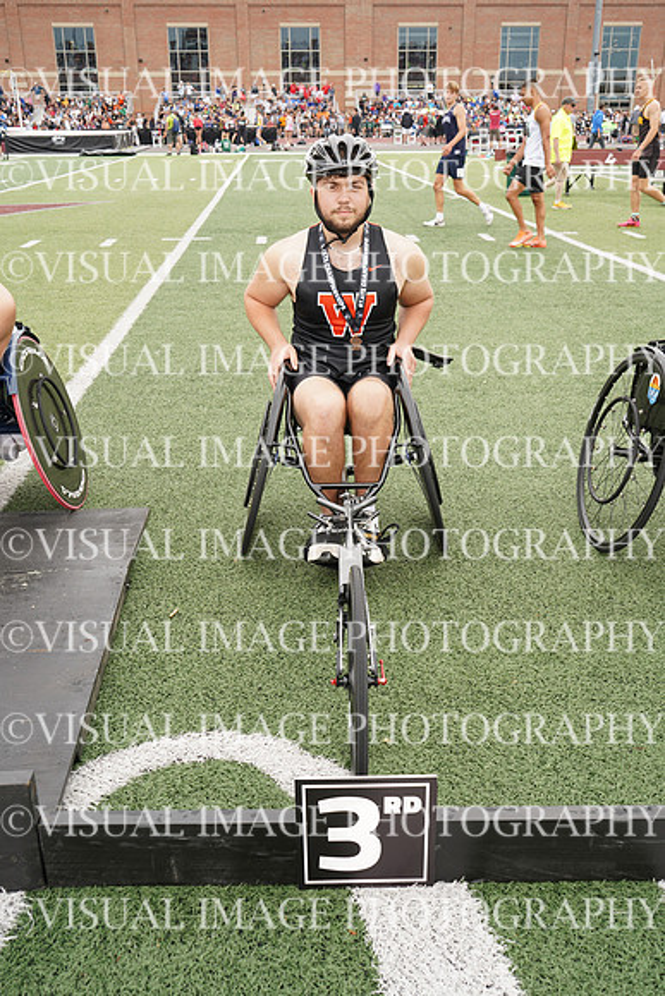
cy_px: 498
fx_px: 886
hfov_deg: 41.1
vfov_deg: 58.7
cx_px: 332
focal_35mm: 32
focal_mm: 32
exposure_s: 1/125
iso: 200
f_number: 8
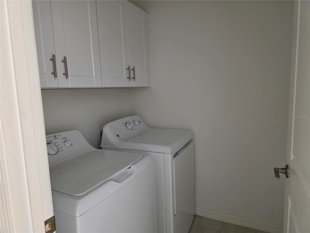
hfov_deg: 73.9
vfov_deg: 58.9
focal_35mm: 23
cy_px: 116
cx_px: 155
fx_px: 206
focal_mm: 6.3
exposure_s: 1/120
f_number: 1.7
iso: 1000
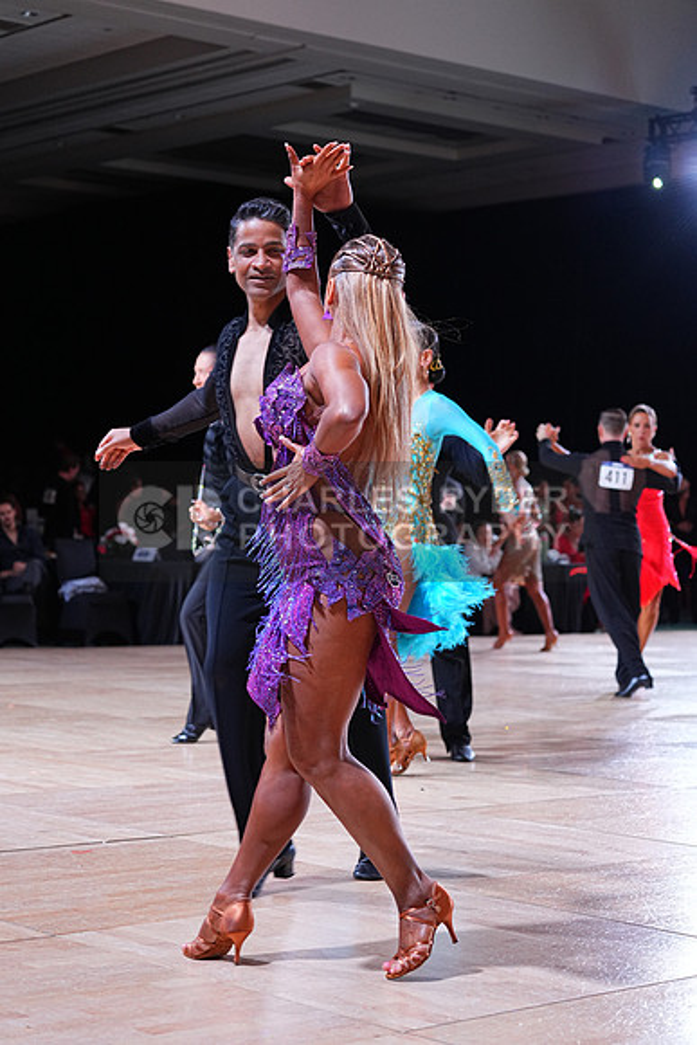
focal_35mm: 70
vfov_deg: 28.8
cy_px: 522
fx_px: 2032
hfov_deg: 19.5
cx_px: 348
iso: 1250
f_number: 4
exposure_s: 1/250
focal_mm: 70
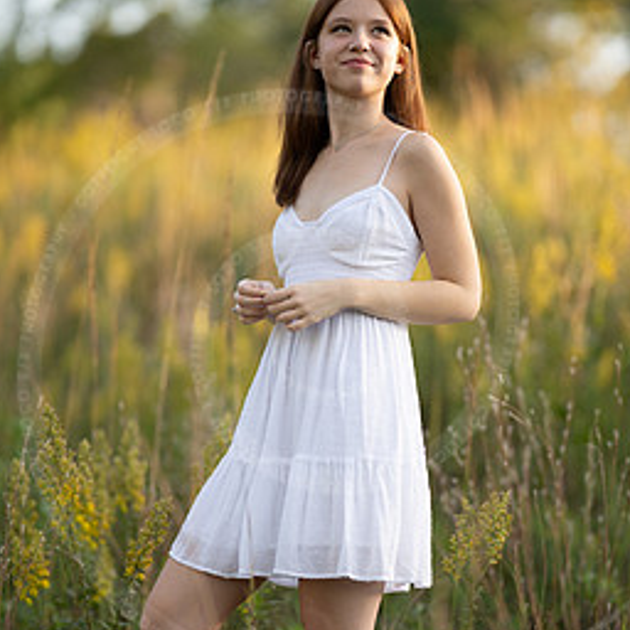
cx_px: 349
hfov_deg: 13.7
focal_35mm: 127
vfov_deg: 13.7
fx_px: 2615
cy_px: 389
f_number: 1.2
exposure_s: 1/1600
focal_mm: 85
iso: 100
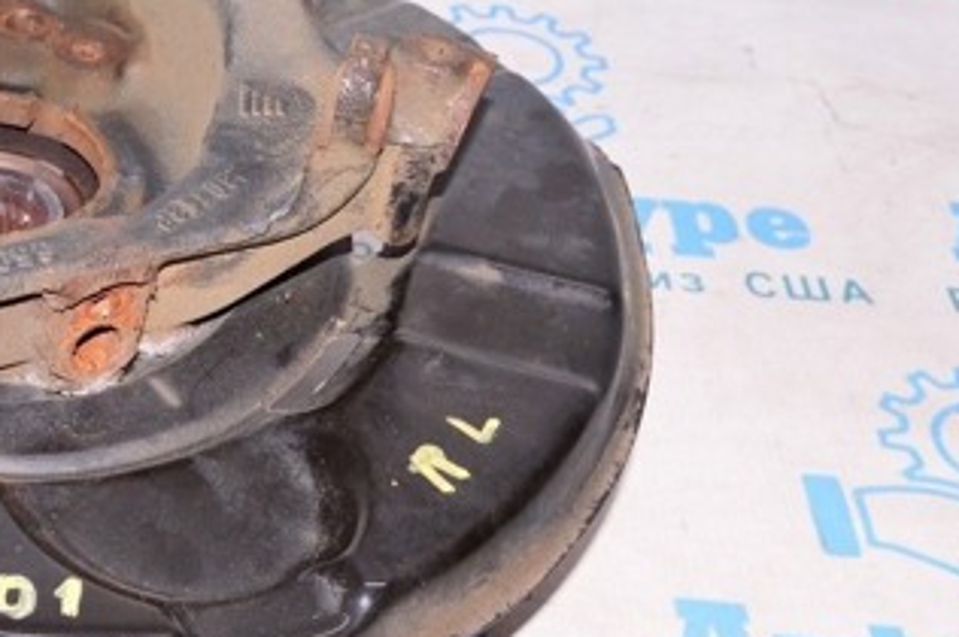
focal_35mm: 82
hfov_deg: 24.0
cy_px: 232
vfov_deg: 16.6
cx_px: 58
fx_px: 2182
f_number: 8
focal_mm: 27
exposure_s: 1/200
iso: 1600
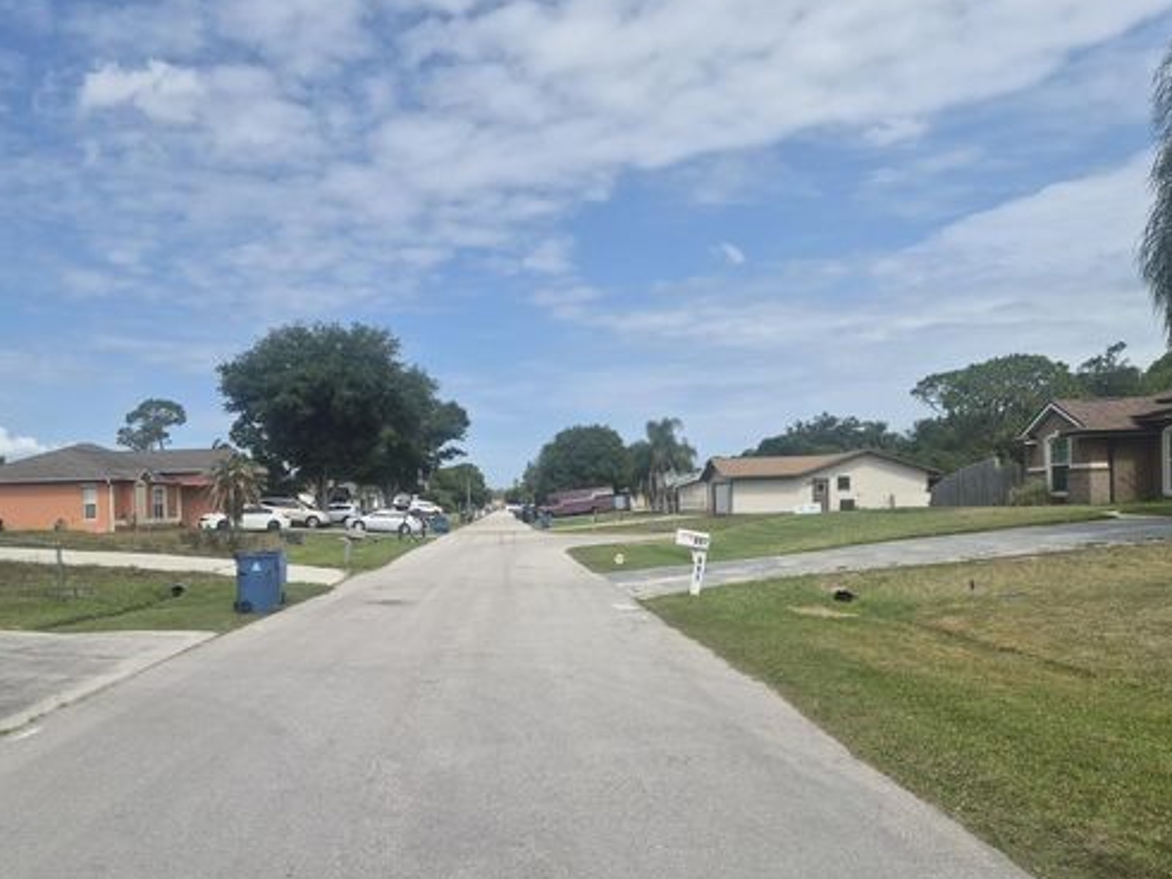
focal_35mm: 30
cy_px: 545
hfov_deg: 59.4
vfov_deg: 46.4
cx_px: 458
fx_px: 1015
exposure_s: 1/7696
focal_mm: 5.4
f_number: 1.8
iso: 64
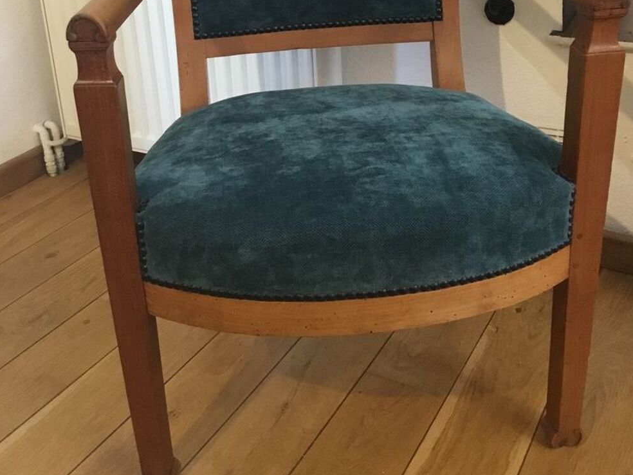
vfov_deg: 33.6
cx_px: 319
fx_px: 768
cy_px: 116
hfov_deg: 44.8
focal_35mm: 42
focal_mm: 3.3
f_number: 2.4
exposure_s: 1/17
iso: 250
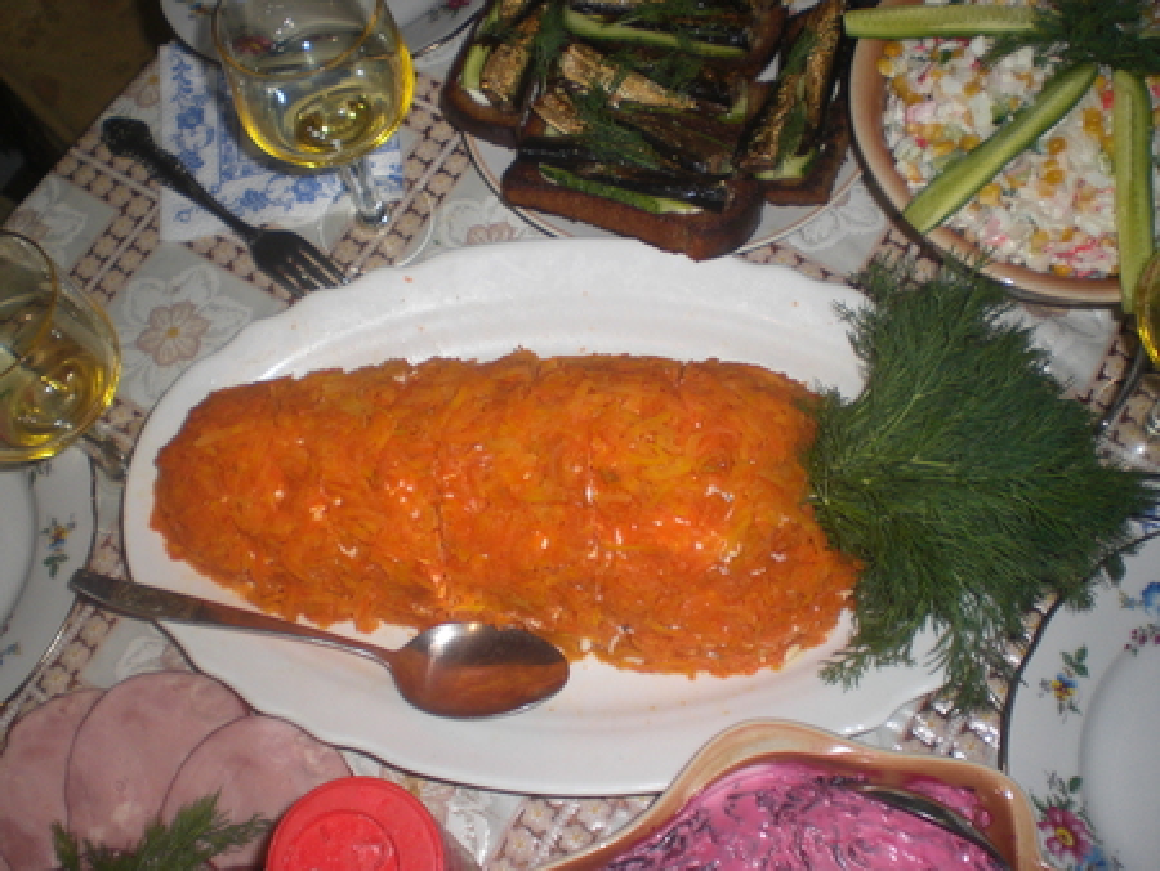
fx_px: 1274
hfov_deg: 49.0
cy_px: 436
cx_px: 580
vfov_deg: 37.8
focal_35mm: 38
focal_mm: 6.3
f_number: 3.1
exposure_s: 1/60
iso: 100
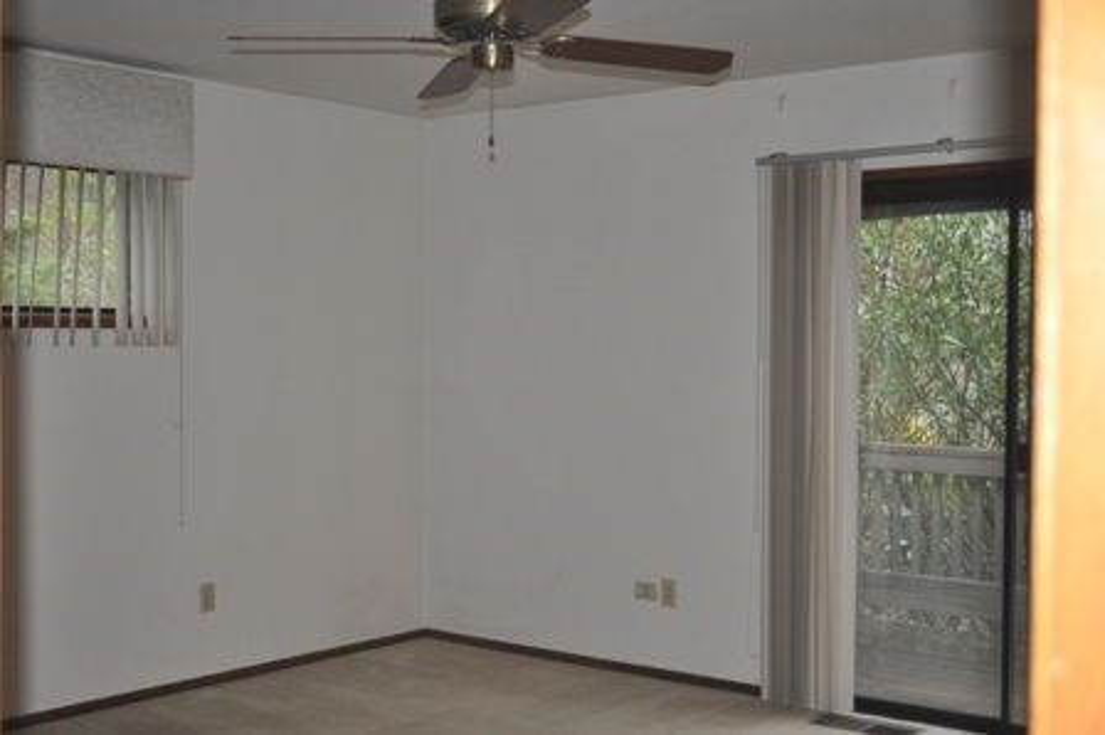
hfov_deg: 41.1
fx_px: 1472
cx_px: 552
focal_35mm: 48
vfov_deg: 28.0
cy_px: 368
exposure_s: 1/60
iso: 1000
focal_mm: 32
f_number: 4.8
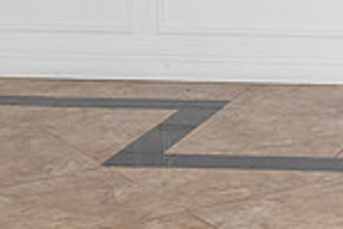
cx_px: 624
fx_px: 1400
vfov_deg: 9.2
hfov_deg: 12.7
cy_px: -77
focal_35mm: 147
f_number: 4.5
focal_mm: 32
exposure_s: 1/160
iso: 640
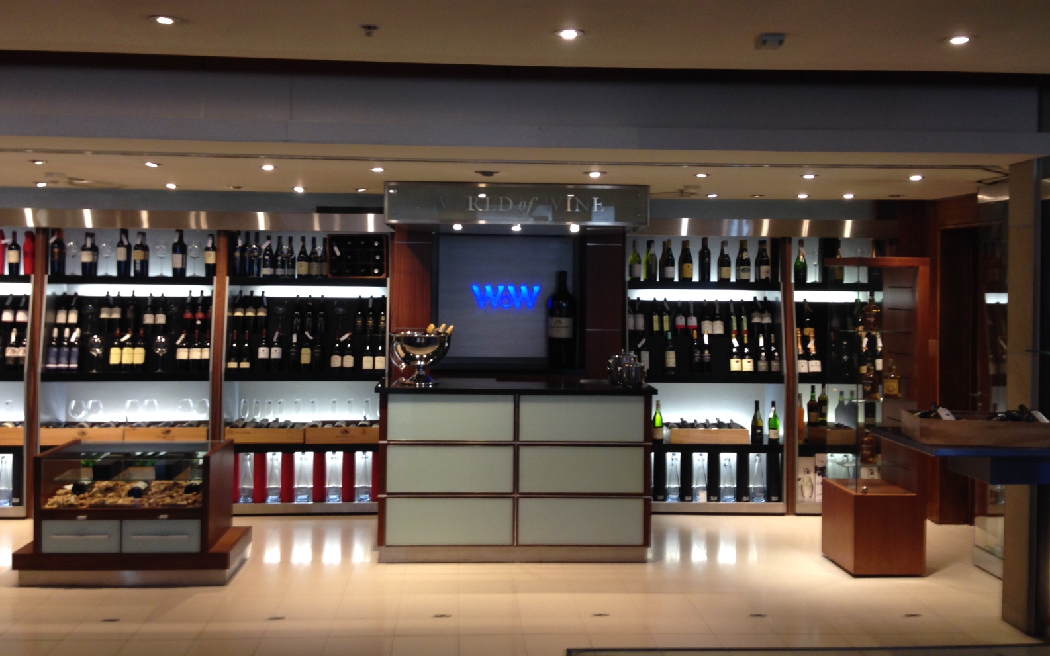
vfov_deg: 35.3
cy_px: 281
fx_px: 1030
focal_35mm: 36
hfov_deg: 54.0
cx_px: 511
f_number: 2.4
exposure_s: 1/20
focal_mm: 4.12
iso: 80
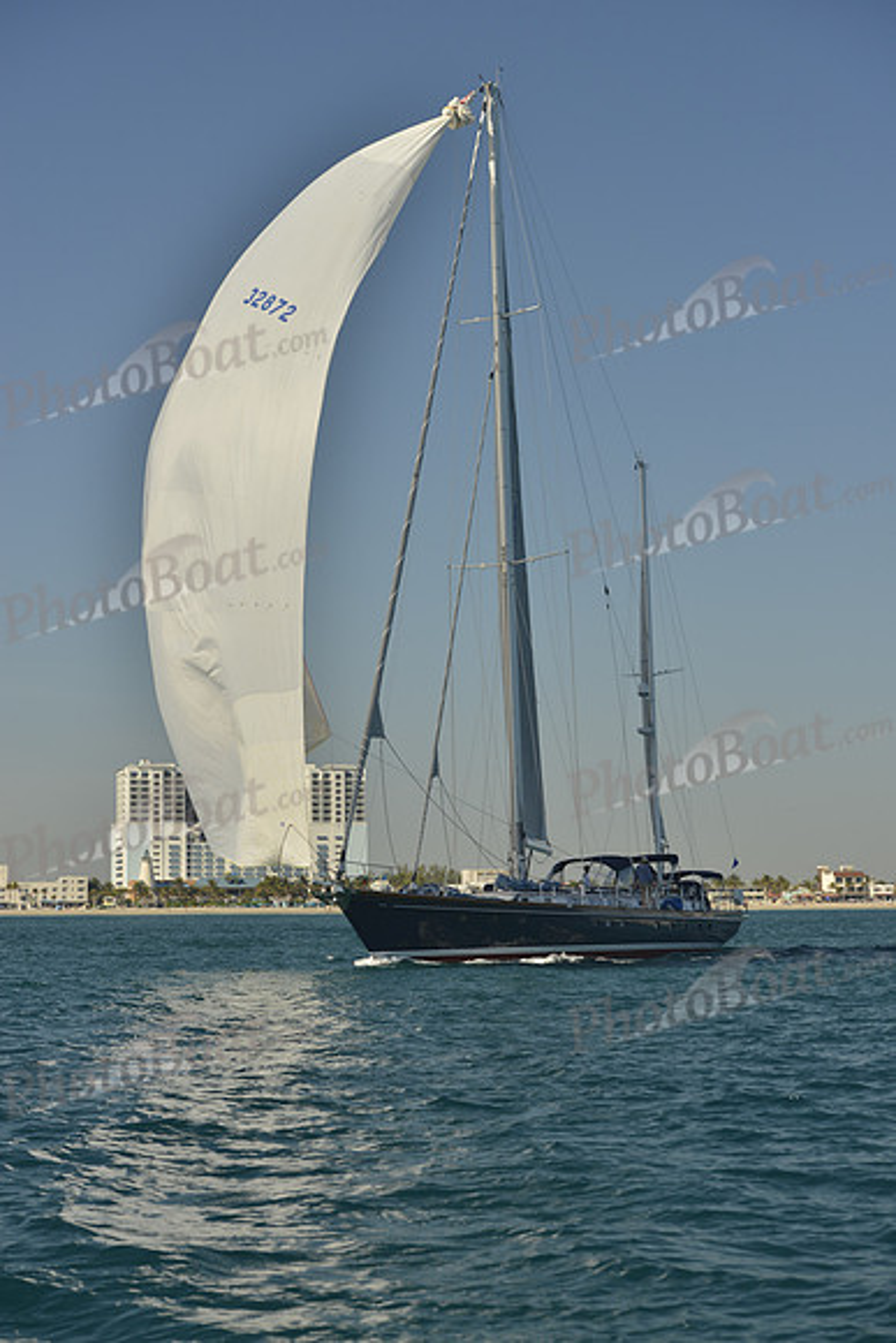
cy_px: 672
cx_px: 448
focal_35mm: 70
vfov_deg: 28.8
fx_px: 2612
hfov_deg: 19.5
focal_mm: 70
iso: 200
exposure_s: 1/640
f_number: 7.1
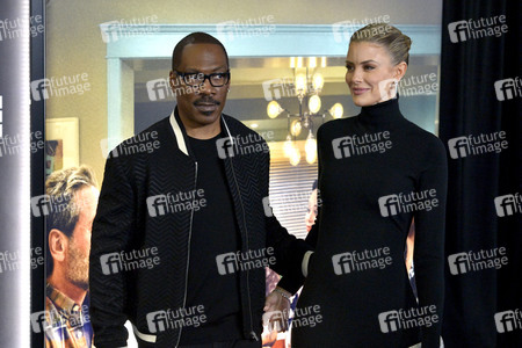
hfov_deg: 22.1
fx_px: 1334
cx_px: 261
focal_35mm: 92
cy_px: 174
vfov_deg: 14.9
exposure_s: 1/250
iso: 3200
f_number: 6.3
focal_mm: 92
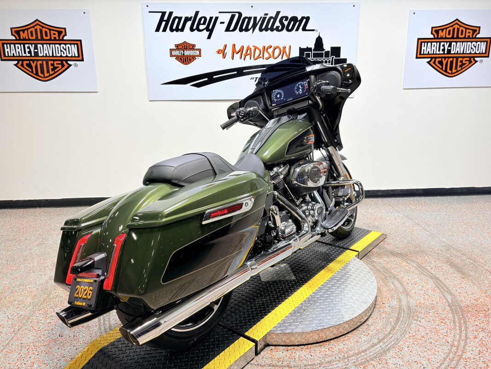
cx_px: 246
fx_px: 369
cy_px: 184
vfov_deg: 53.1
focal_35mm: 26
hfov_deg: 67.3
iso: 40
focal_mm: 5.96
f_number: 1.6
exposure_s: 1/120
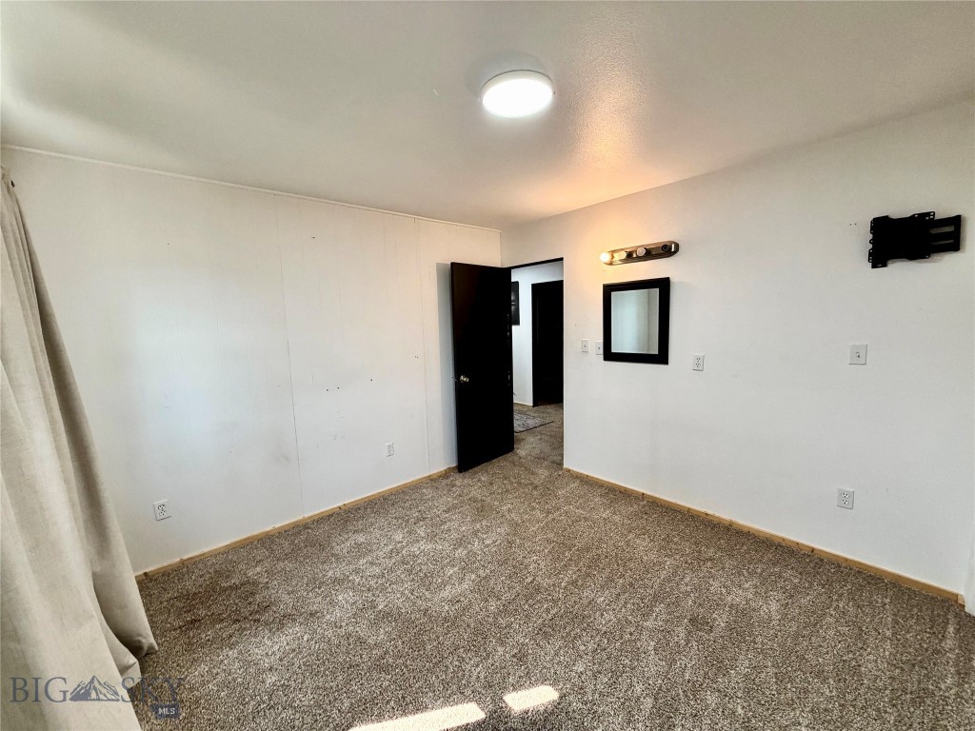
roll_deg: +1.5
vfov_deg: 85.7
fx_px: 394
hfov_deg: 102.1
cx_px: 488
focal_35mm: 14
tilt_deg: -7.5
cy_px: 366
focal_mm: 2.22
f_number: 2.2
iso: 320
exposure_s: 1/120
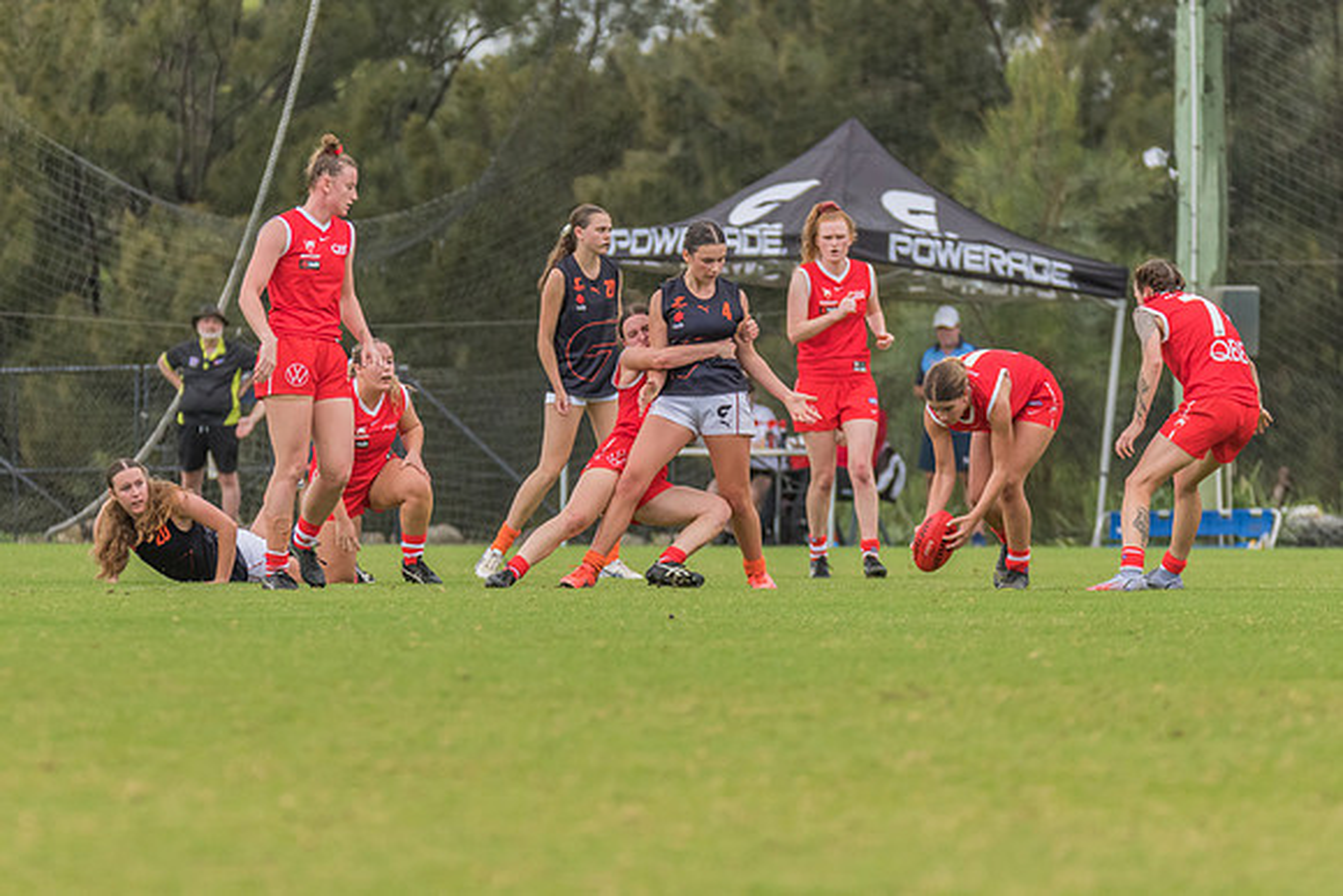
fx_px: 17422
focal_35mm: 467
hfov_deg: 4.4
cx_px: 571
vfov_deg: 2.9
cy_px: 340
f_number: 5.6
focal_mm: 280
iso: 900
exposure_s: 1/1250
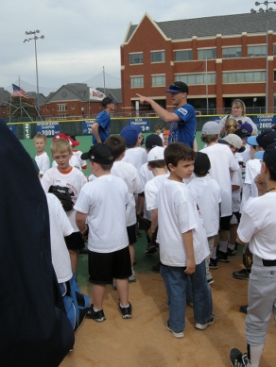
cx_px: 140
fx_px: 383
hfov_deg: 39.7
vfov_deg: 51.3
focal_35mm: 36
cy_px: 184
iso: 64
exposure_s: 1/312
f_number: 5.4
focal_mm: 7.5
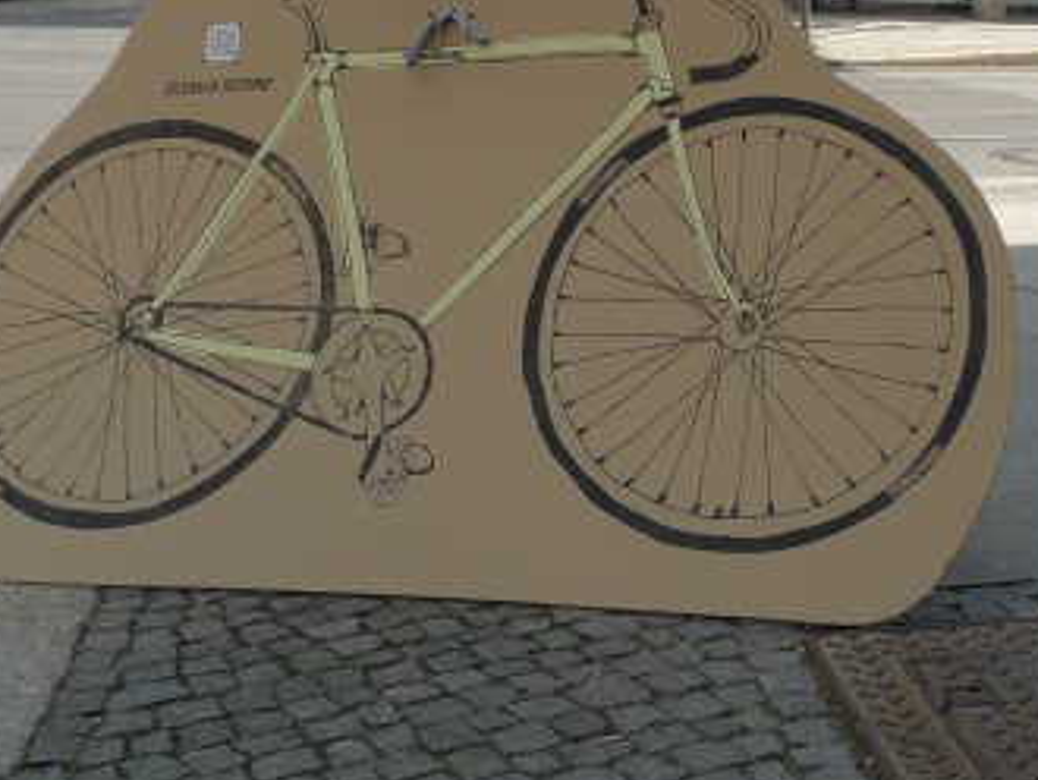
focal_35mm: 65
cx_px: 626
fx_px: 1951
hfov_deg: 29.7
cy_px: 285
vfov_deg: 22.6
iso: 80
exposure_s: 1/500
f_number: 3.5
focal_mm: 6.8
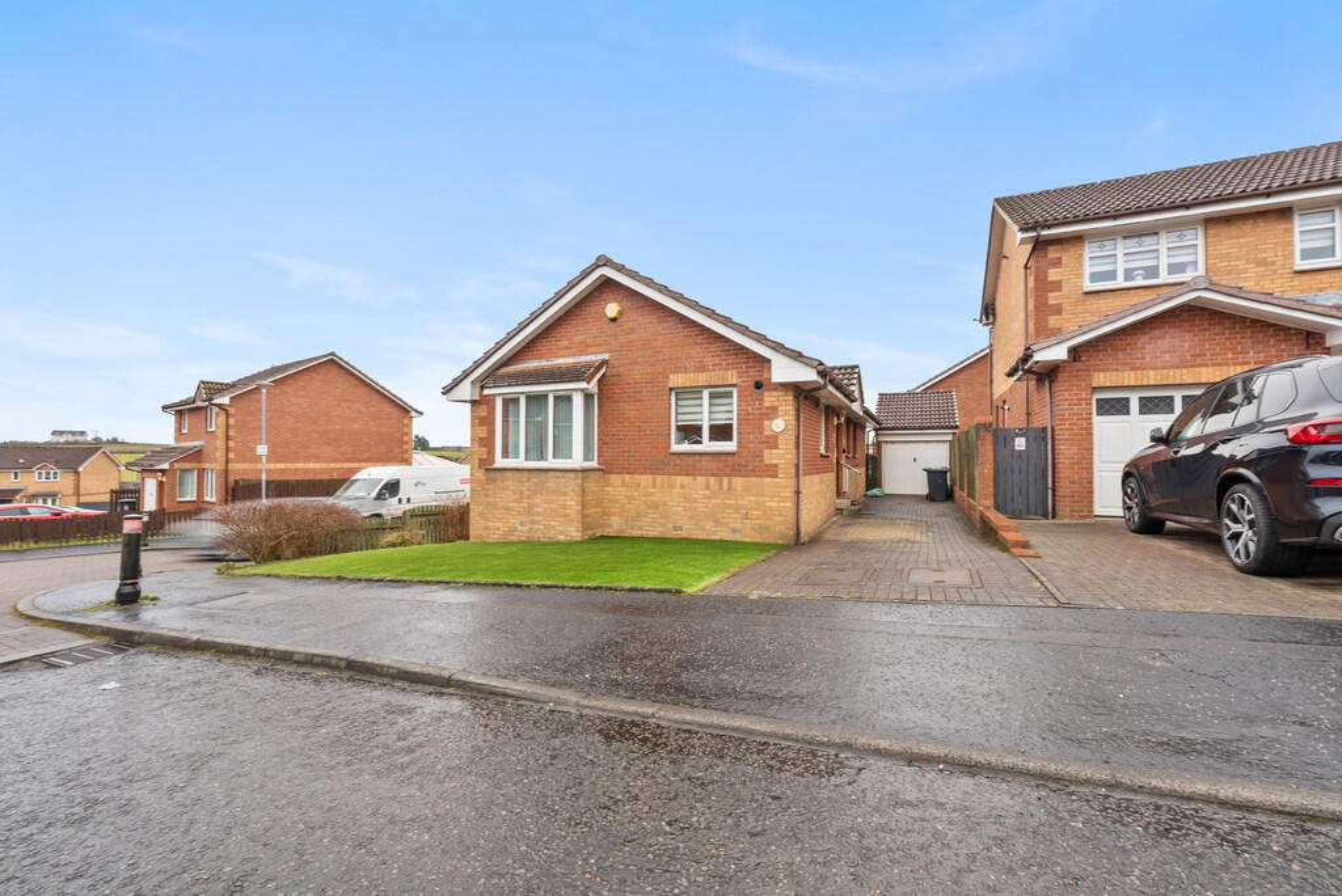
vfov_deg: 77.4
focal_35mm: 15
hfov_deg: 100.4
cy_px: 448
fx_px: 559
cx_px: 671
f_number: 9
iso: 200
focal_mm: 15
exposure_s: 1/2.5
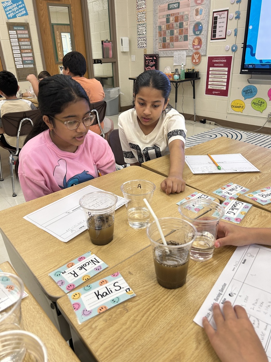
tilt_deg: -22.6
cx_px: 136
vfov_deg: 67.3
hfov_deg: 53.1
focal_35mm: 26
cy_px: 181
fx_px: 271
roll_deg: +1.9
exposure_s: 1/60
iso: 80
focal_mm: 5.7
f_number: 1.5
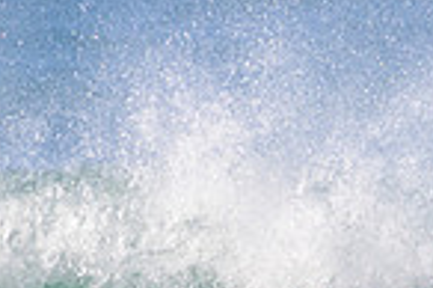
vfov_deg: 0.4
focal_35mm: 3188
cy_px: 399
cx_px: 291
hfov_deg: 0.6
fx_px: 38301
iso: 1400
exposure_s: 1/2000
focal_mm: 800
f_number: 11
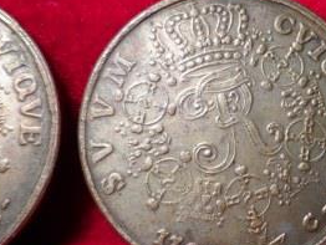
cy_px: 133
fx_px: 386
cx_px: 260
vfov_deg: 35.2
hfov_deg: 43.6
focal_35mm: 41
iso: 100
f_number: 3.2
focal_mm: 4
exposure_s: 1/30
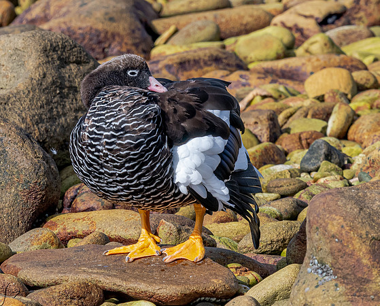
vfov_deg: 1.7
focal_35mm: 919
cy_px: 104
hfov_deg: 2.1
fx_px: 10356
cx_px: 161
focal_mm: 300
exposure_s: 1/640
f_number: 8
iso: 320
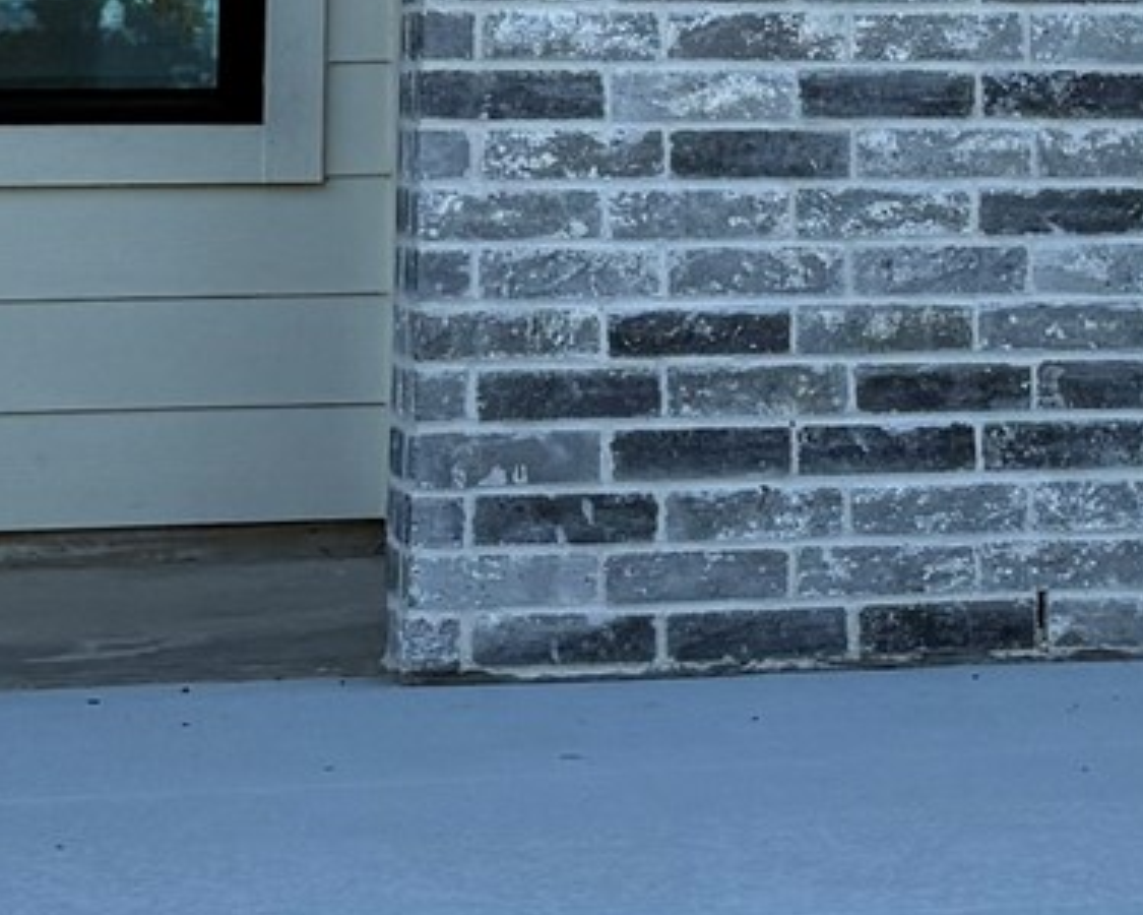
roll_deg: -0.1
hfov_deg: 14.9
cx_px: 988
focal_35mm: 128
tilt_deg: +5.3
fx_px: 4330
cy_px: -296
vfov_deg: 11.7
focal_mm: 6.76
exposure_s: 1/2053
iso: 100
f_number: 1.78
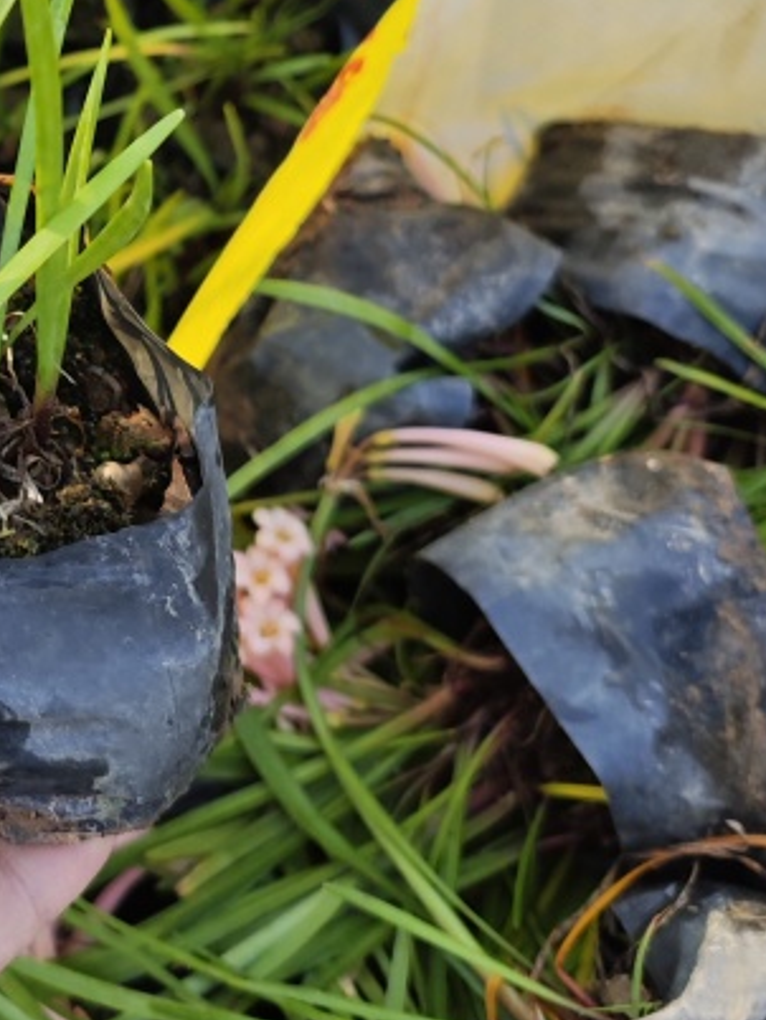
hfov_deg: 22.6
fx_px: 1798
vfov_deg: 29.5
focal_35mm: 61
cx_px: -86
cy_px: -4
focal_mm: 6.55
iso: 160
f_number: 1.6
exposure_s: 1/2000
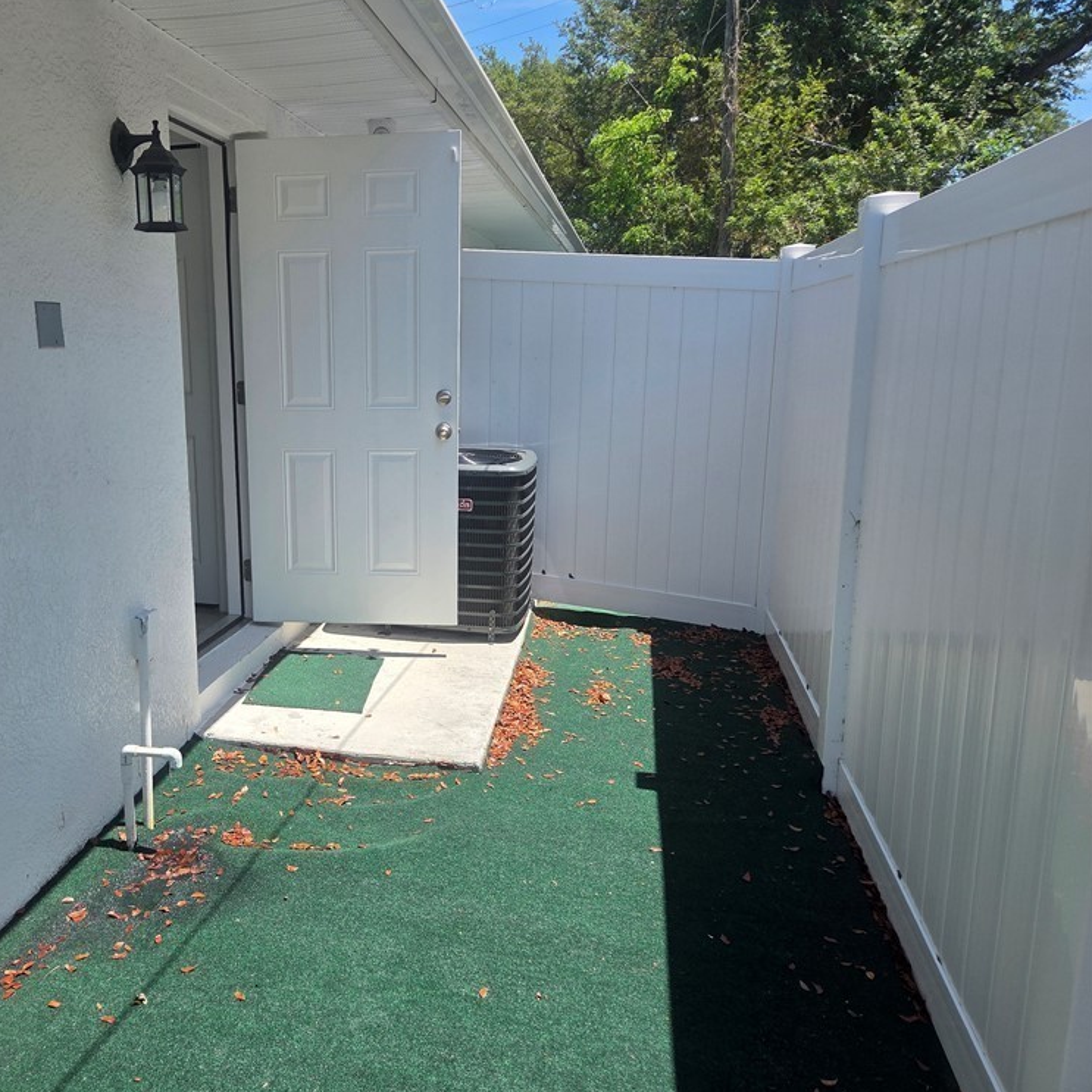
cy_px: 557
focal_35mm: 28
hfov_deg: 55.9
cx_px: 347
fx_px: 999
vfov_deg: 57.3
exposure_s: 1/3747
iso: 80
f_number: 1.8
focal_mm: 5.4
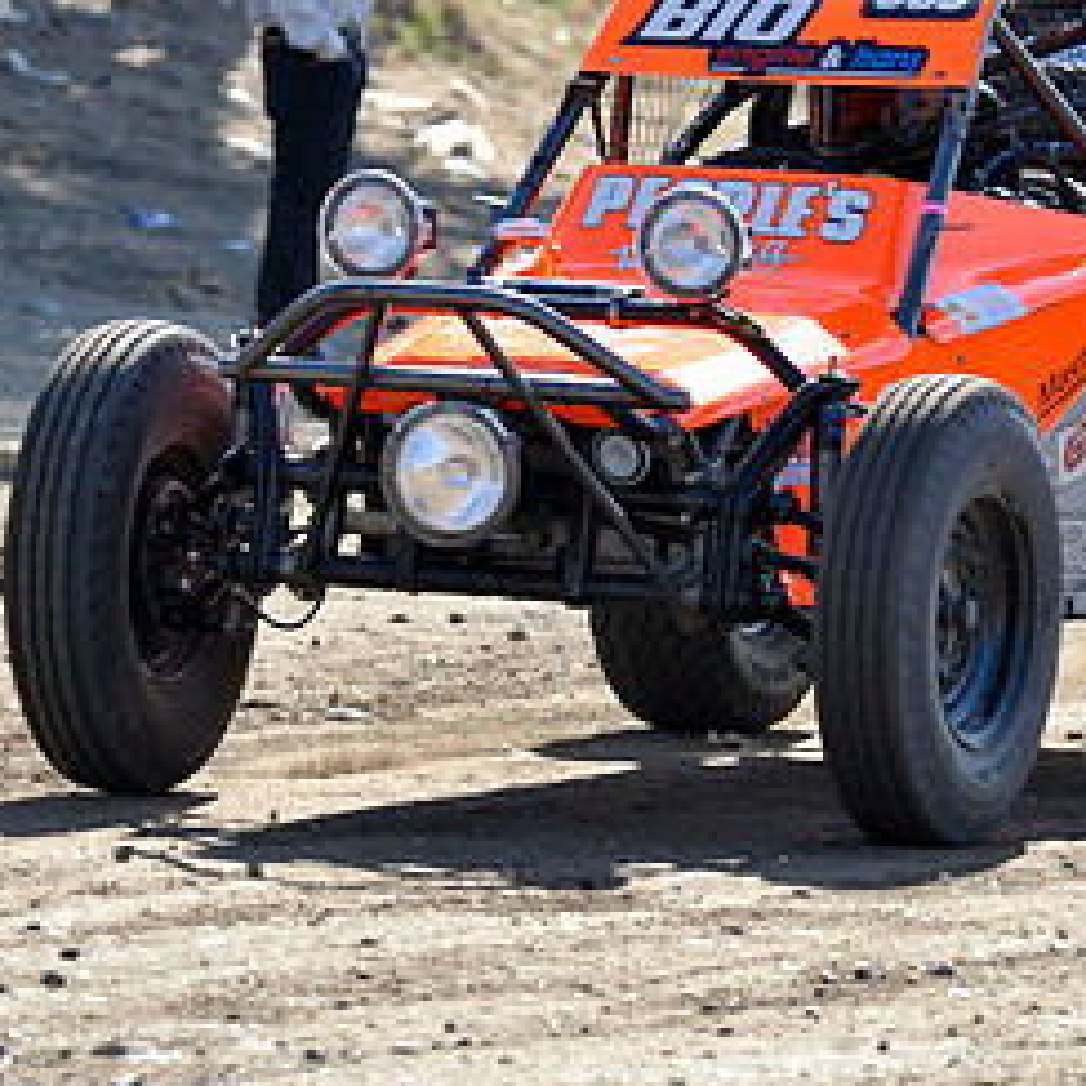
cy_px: 325
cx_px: 476
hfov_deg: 3.8
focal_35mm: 465
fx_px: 16505
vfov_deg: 3.8
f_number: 6.3
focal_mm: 230
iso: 640
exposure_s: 1/1000
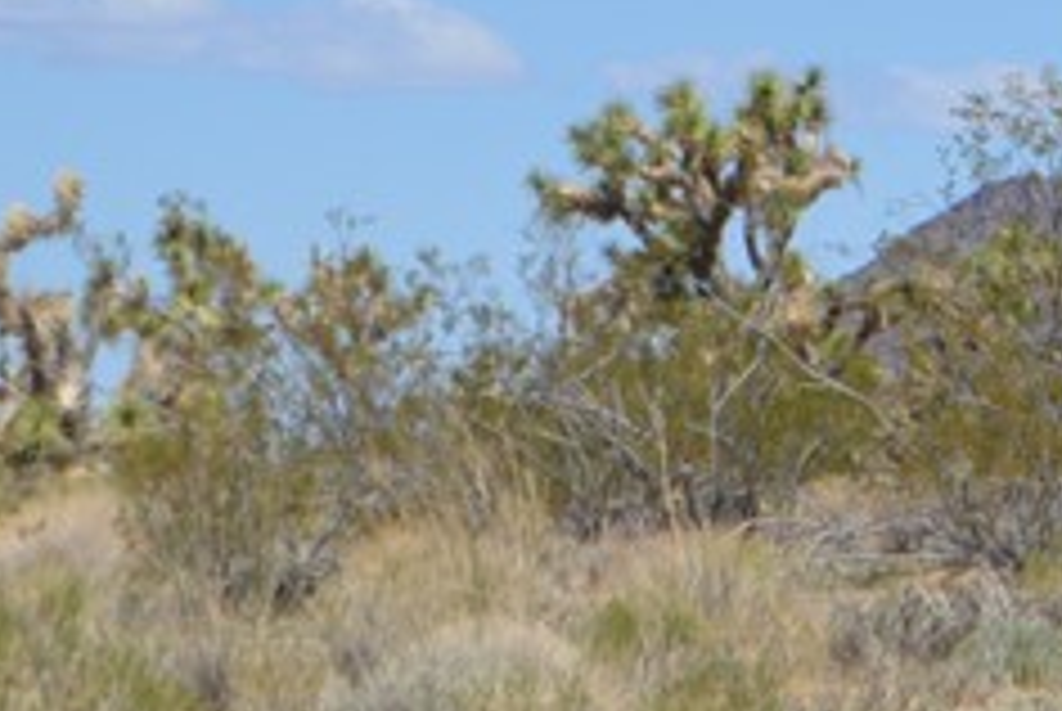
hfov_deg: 5.3
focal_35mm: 378
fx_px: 11173
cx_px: 2043
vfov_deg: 3.6
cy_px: -198
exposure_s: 1/2000
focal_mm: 55
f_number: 8
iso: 400
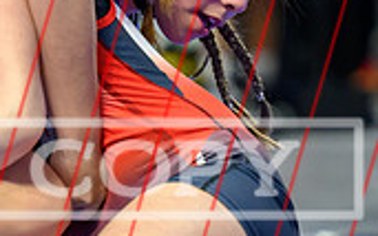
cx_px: 50
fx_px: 6729
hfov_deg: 3.2
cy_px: 289
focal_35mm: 653
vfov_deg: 2.0
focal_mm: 145
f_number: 2.8
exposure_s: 1/800
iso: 3600
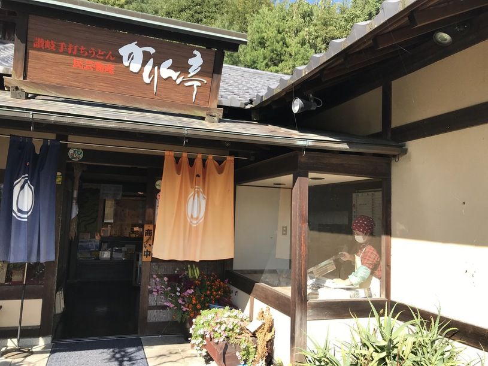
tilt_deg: +6.8
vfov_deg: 49.7
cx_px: 244
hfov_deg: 63.5
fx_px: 395
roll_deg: -1.9
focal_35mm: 28
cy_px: 183
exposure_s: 1/736
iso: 20
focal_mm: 3.99
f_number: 1.8
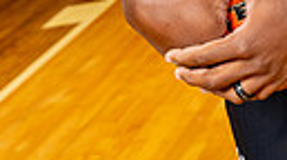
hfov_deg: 12.8
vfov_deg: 6.6
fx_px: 1253
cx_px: 318
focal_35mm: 165
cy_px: -322
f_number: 5.6
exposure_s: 1/250
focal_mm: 45
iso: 320
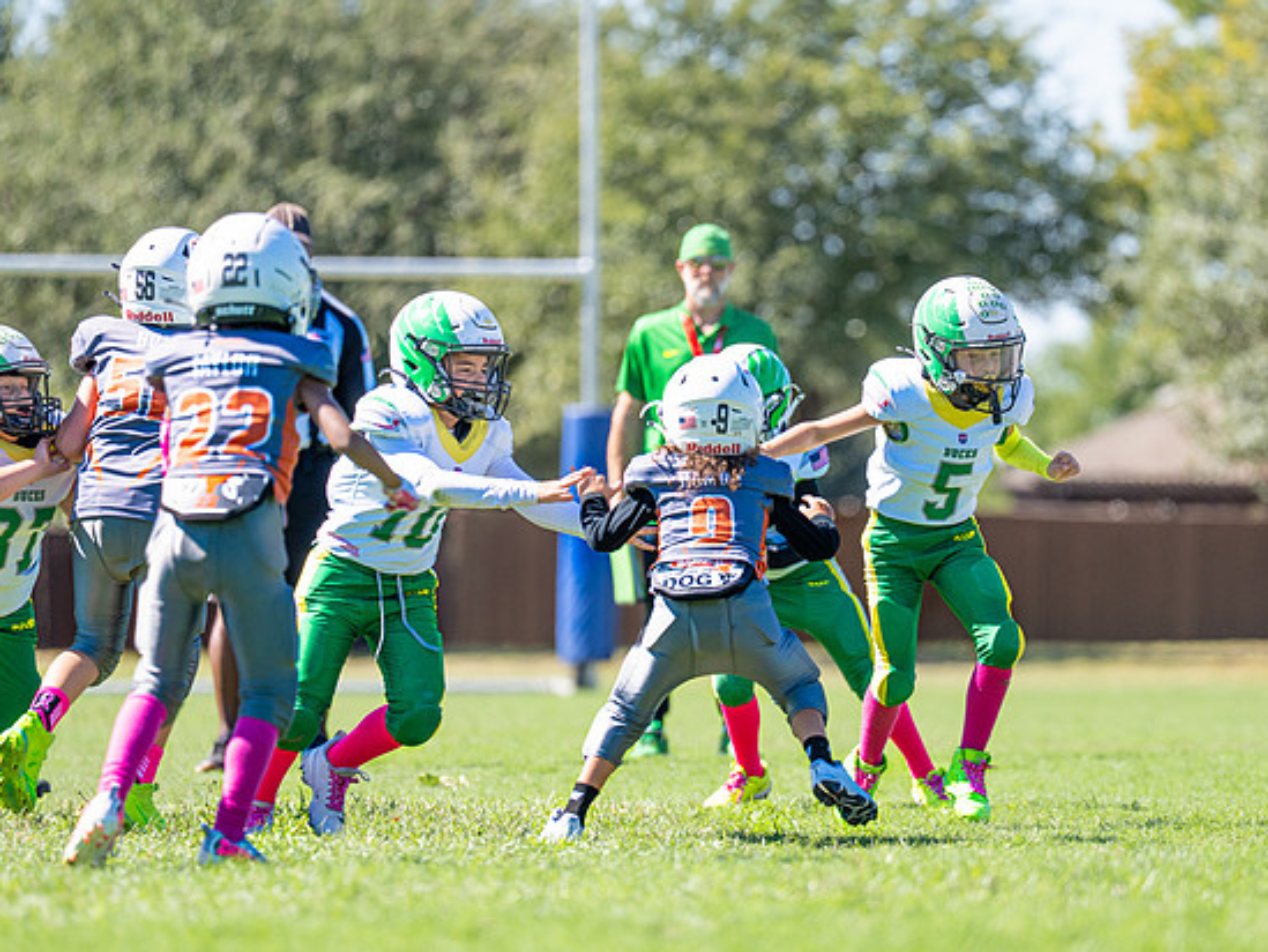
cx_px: 861
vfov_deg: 4.6
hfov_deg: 6.1
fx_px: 11908
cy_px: 494
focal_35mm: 325
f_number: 2.8
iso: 160
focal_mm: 200
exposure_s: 1/2000
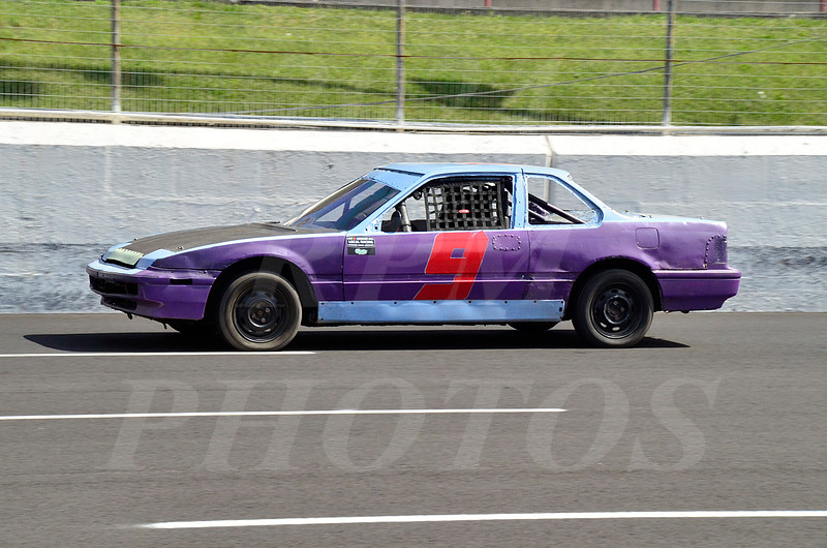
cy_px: 274
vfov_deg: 11.4
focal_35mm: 120
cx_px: 414
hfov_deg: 17.1
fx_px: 2751
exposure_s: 1/800
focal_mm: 80
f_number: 13
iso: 1000
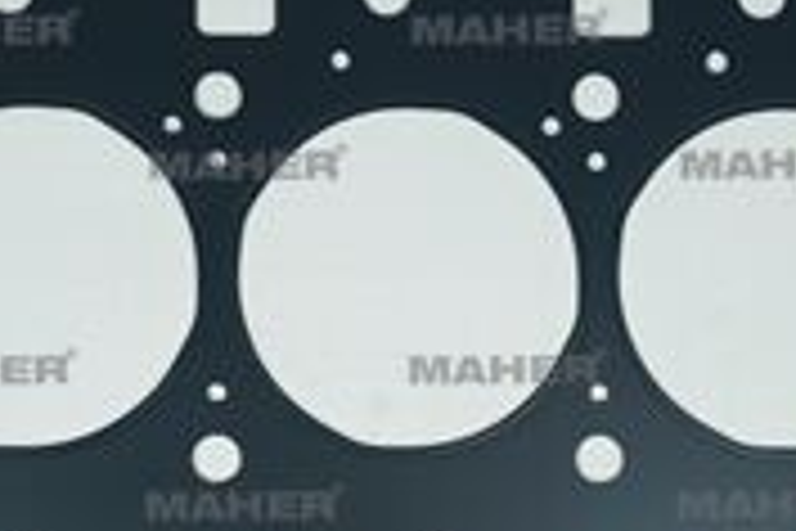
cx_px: 247
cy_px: 268
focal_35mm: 86
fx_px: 1901
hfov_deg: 23.5
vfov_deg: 15.9
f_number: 6.3
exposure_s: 1/80
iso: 640
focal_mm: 38
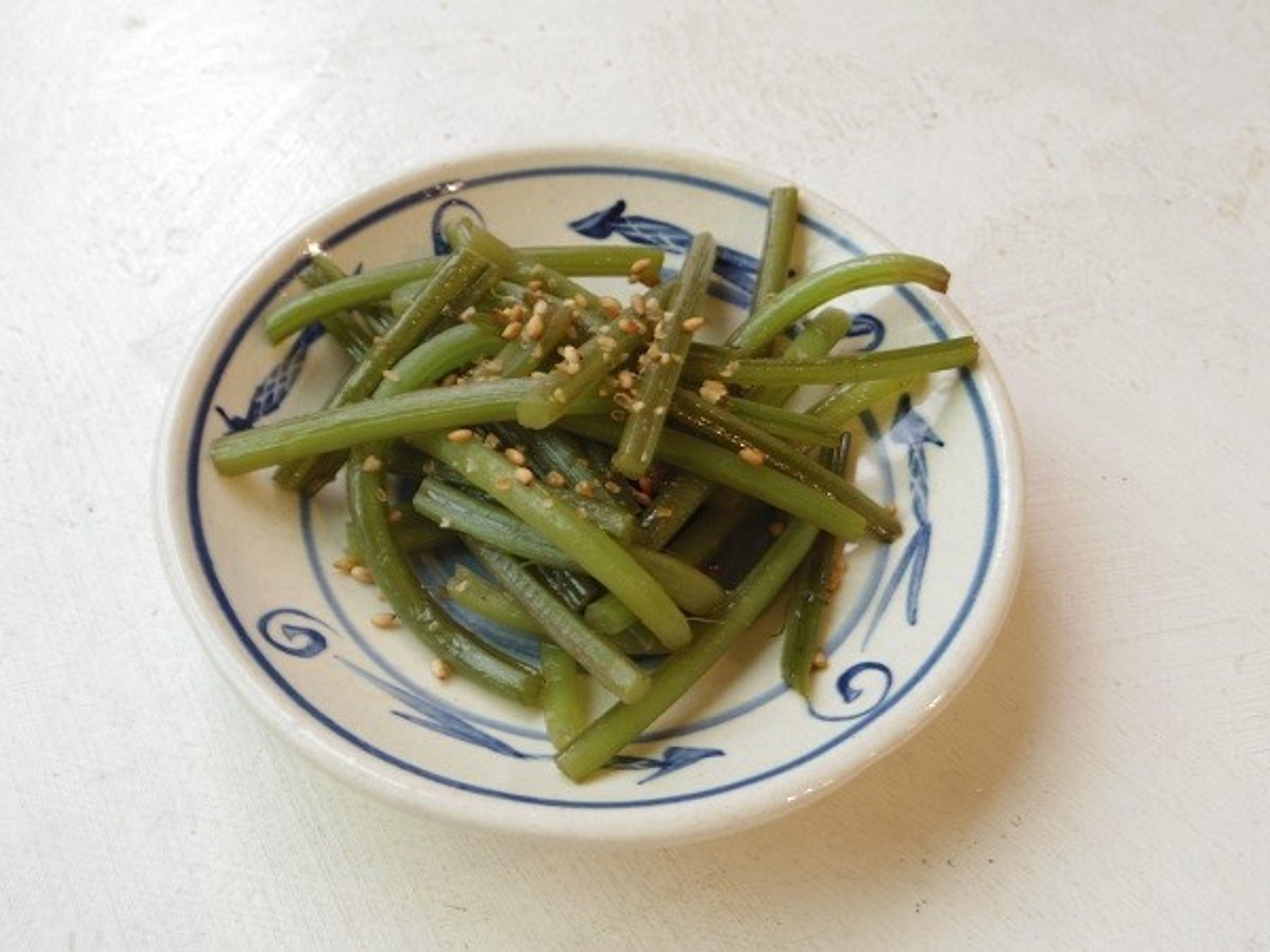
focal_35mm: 34
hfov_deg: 54.0
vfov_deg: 41.8
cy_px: 476
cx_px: 635
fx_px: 1247
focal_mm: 6.2
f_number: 3.2
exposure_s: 1/8
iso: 100
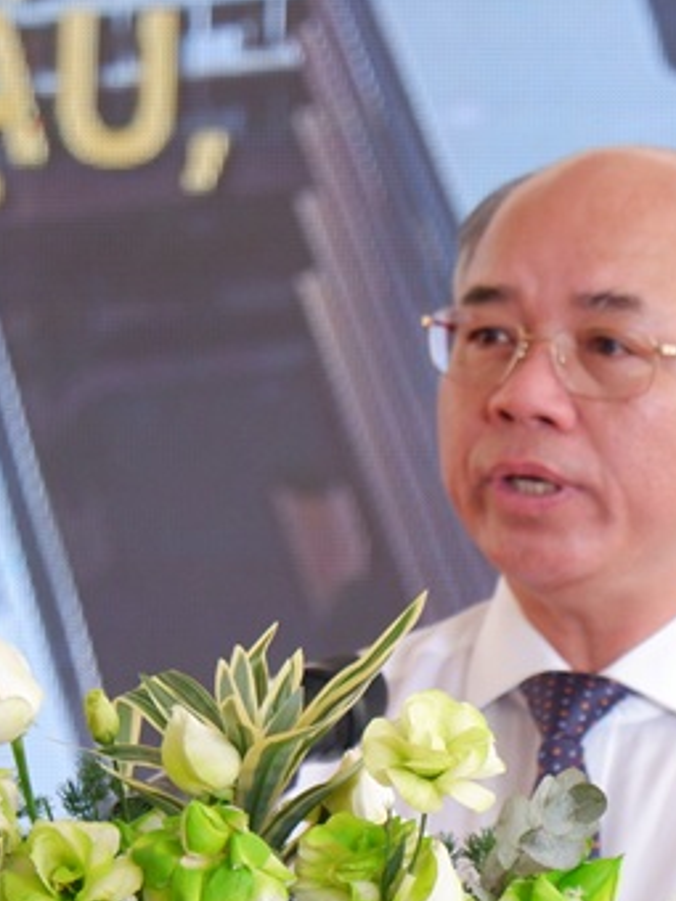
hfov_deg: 1.9
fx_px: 20310
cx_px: 416
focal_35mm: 780
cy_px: 644
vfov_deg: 2.5
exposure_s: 1/340
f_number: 6.7
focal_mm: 230
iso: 1600
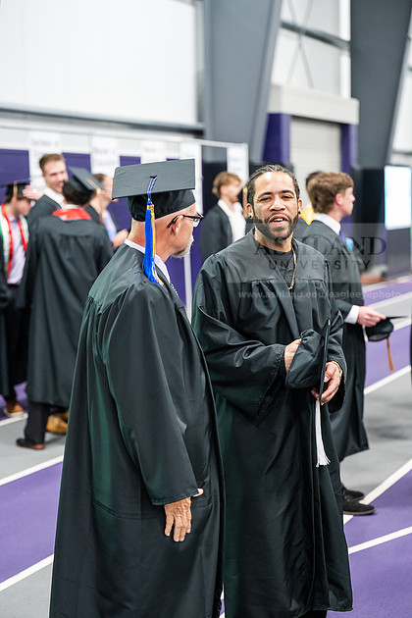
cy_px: 309
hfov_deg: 19.5
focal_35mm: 70
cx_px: 206
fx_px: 1202
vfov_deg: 28.8
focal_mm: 70
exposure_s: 1/200
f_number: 2.8
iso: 4000
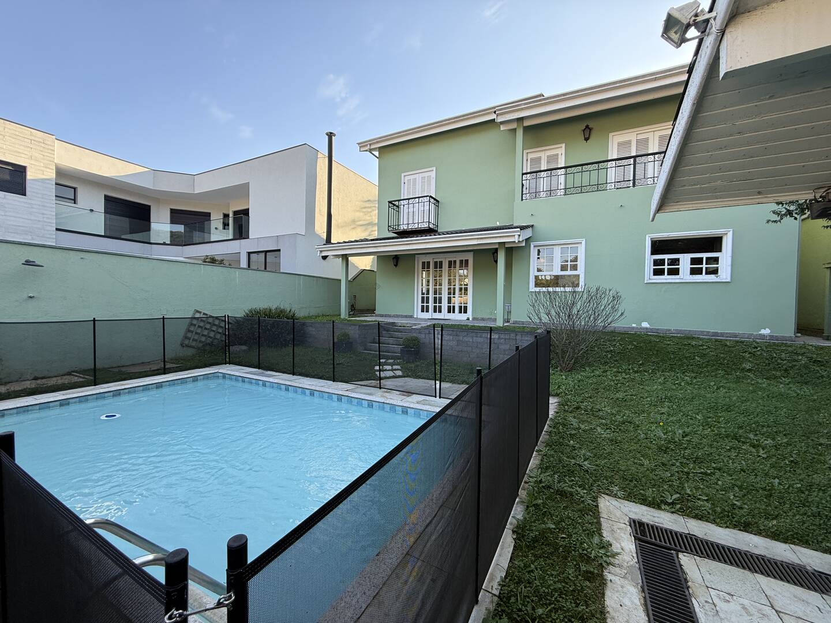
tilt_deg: -0.3
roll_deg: -1.5
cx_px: 416
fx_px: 336
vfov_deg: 85.7
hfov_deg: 102.1
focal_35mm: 14
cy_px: 312
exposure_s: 1/252
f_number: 2.2
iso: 64
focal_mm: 2.22
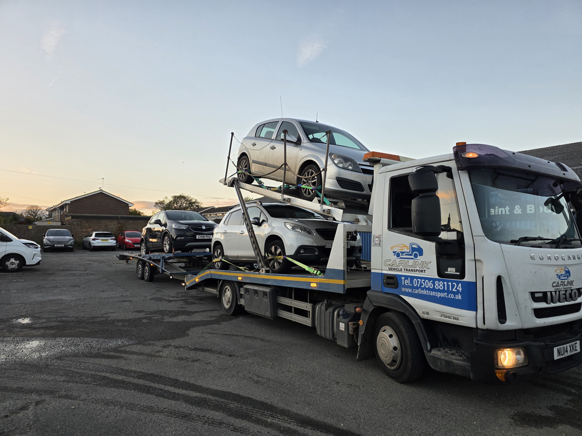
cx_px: 291
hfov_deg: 73.9
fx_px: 387
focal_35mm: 23
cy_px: 218
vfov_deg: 58.9
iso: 40
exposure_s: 1/359
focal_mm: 6.3
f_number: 1.7
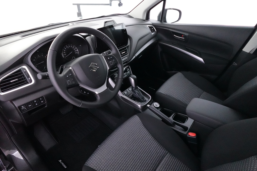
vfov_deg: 61.9
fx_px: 143
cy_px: 86
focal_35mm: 20
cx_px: 128
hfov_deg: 84.0
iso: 5000
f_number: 2
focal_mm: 7.6
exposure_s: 1/80
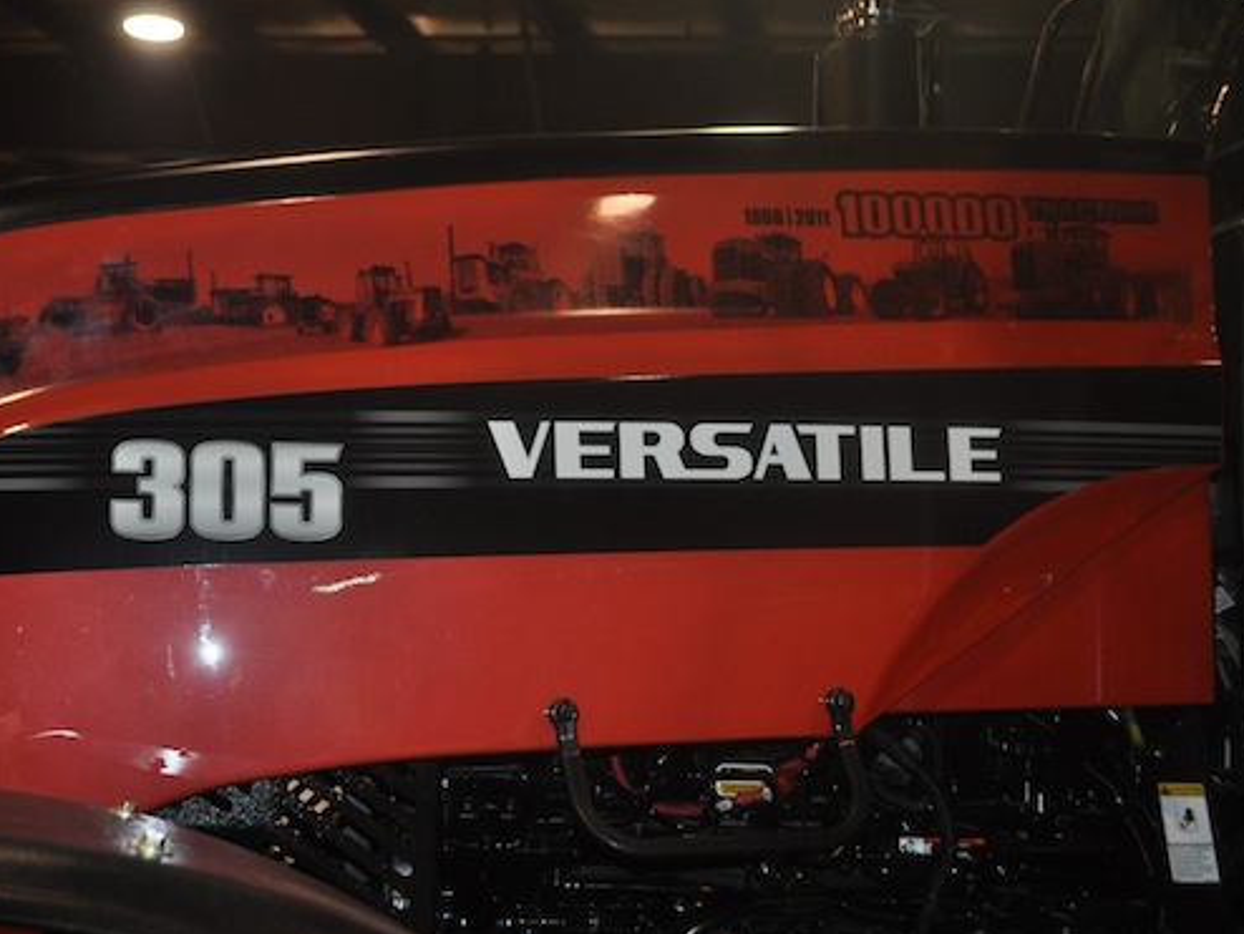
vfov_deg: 29.7
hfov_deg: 38.8
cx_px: 526
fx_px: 1762
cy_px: 482
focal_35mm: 49
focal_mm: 28
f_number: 4.5
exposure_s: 1/60
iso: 800
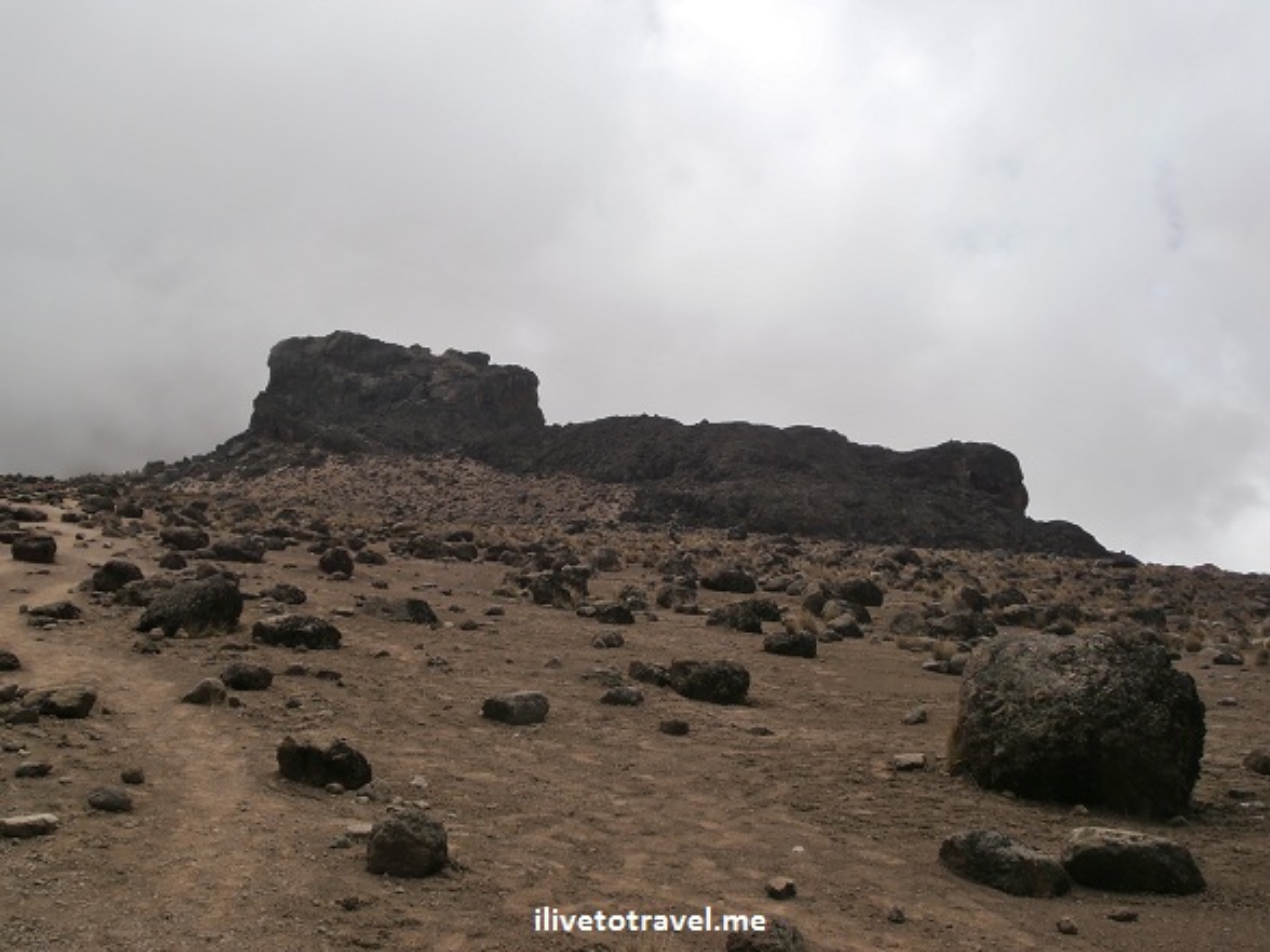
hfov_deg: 55.4
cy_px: 476
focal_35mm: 33
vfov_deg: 42.9
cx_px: 635
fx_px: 1211
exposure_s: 1/1250
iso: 80
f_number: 3.6
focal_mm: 5.93
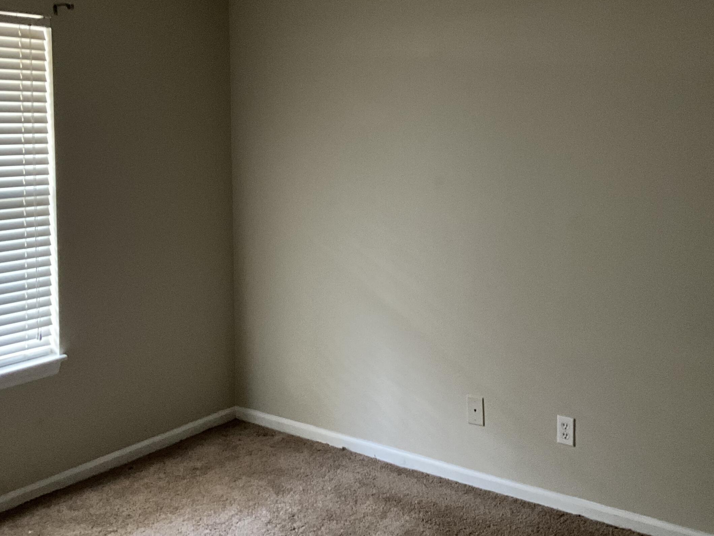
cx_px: 344
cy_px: 182
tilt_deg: -3.7
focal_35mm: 41
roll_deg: +0.3
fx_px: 846
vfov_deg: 34.8
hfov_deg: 45.8
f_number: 1.8
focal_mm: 3
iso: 320
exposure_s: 1/30
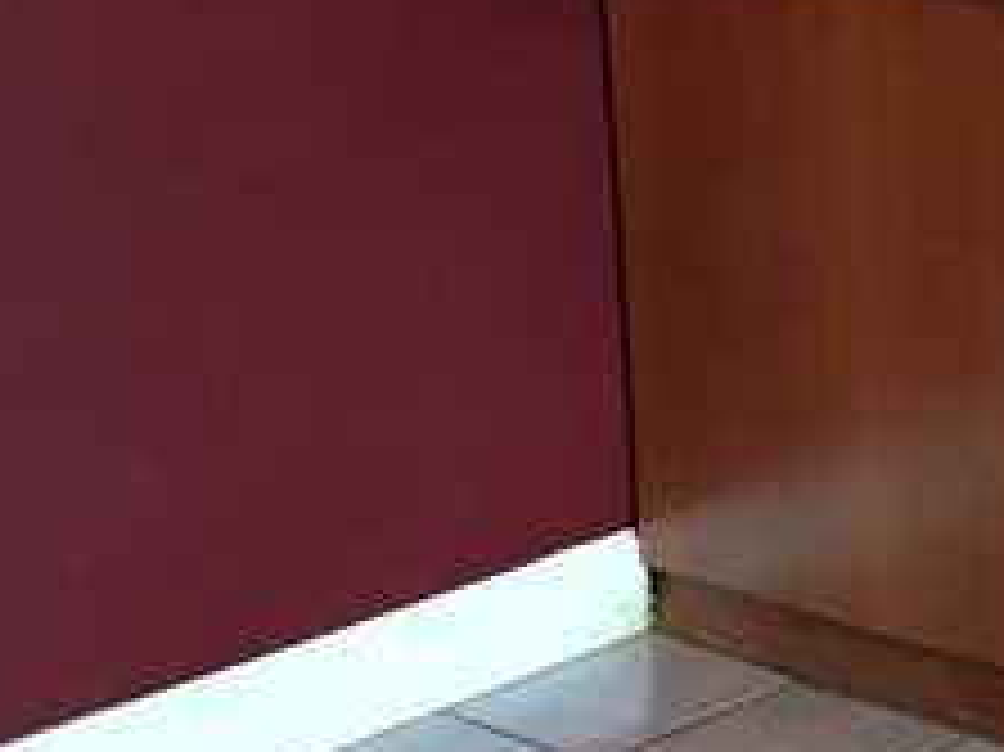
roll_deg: +1.1
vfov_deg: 13.9
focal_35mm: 104
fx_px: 3015
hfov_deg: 16.6
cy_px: -77
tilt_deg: -8.6
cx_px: 1643
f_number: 2.2
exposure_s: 1/30
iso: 200
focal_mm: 4.15
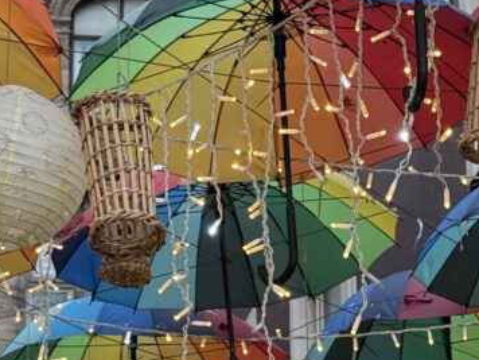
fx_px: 1910
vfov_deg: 10.7
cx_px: 81
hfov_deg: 14.2
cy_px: 271
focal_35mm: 138
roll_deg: -1.3
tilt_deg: +22.4
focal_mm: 6.76
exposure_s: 1/100
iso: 320
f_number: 1.78
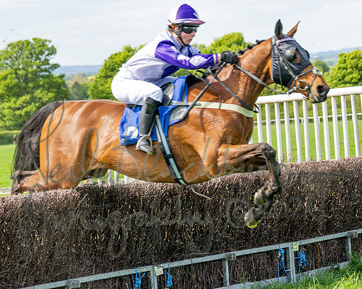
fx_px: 1776
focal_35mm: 166
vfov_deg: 9.3
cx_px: 305
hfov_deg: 11.6
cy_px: 203
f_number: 4
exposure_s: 1/1600
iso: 400
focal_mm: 70
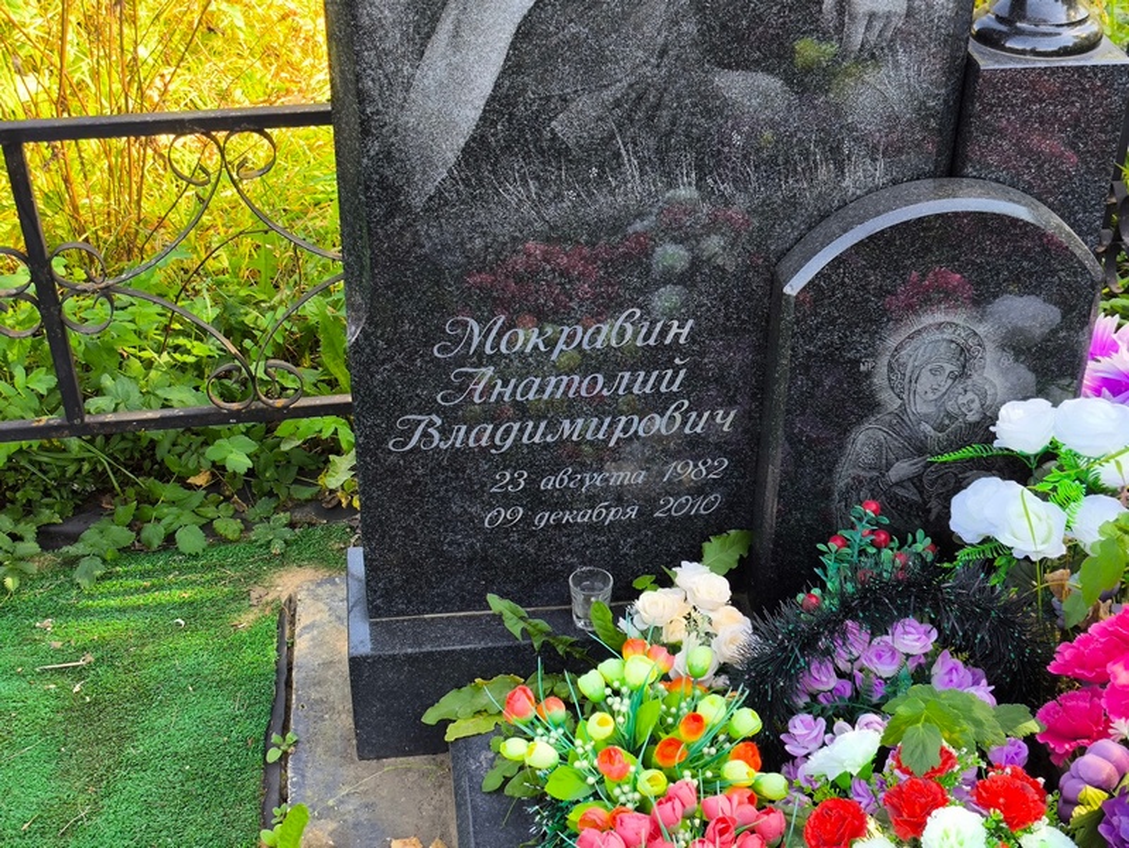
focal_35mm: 50
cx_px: 564
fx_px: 1631
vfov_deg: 29.1
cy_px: 424
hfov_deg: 38.2
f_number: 1.7
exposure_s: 1/149
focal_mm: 4.71
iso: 50
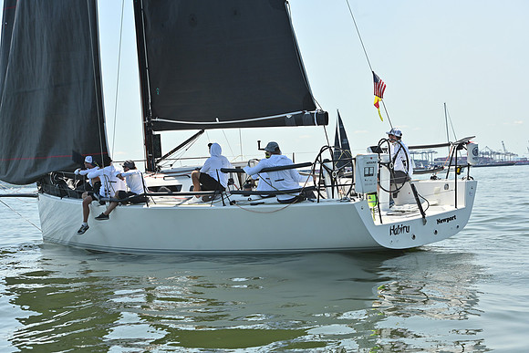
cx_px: 264
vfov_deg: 19.5
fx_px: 1029
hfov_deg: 28.8
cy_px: 176
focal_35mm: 70
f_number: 7.1
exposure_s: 1/1000
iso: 320
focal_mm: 70
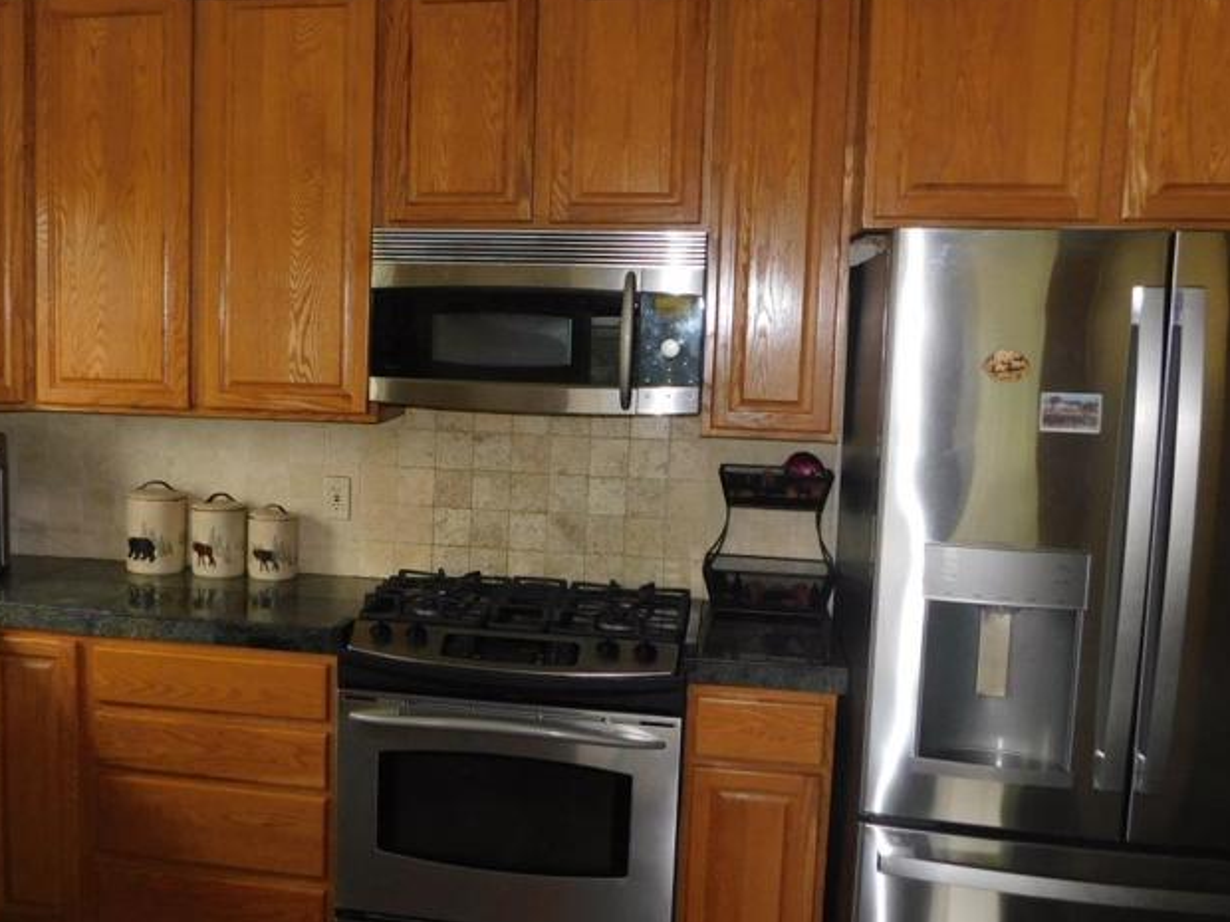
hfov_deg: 48.2
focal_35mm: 38
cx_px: 417
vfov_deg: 37.7
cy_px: 478
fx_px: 1350
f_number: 3
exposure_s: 1/30
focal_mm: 4
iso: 200
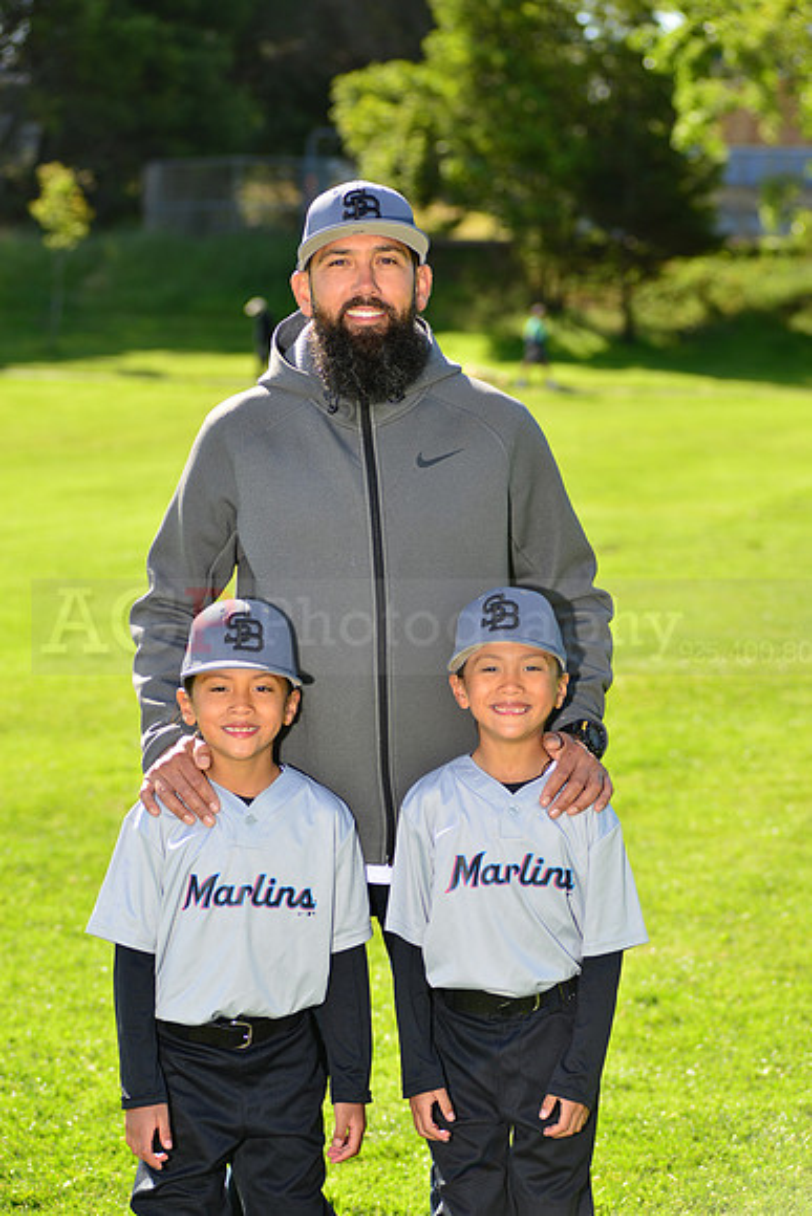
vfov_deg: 18.6
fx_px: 3719
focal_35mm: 110
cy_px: 608
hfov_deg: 12.5
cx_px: 406
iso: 100
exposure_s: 1/250
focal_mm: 110
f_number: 5
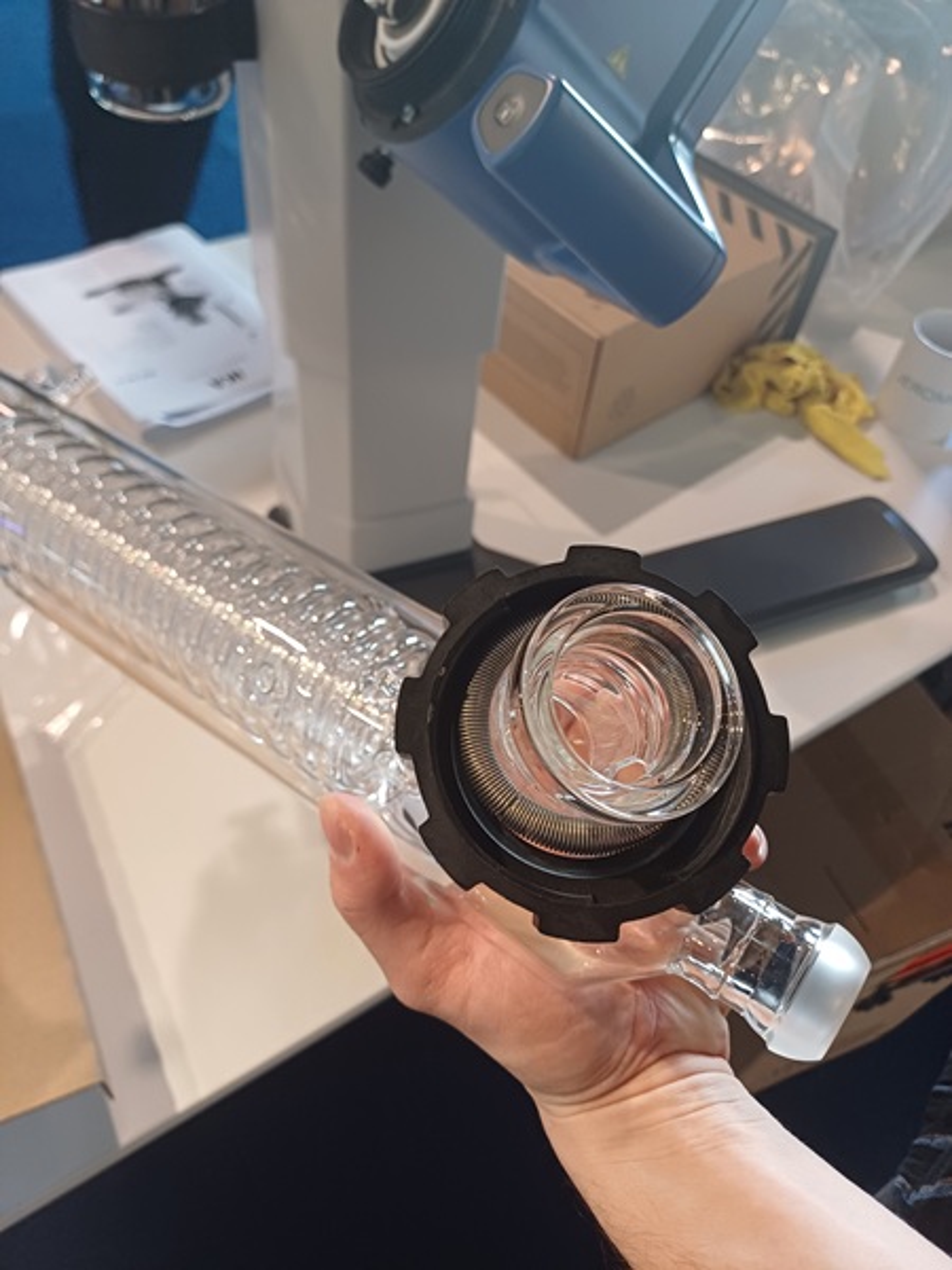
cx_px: 476
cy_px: 635
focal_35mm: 25
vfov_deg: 69.4
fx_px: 917
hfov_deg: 54.9
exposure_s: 1/50
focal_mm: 4.65
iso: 200
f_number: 1.8
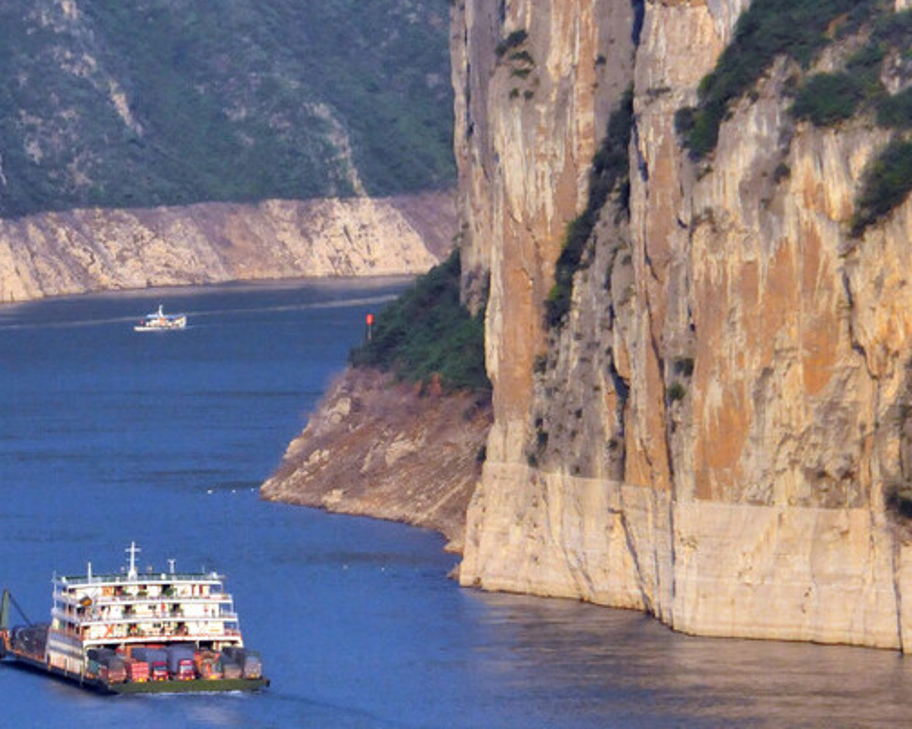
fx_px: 18081
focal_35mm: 670
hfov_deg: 2.9
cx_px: 223
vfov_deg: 2.3
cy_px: 568
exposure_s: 1/500
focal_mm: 200
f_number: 11
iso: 1000
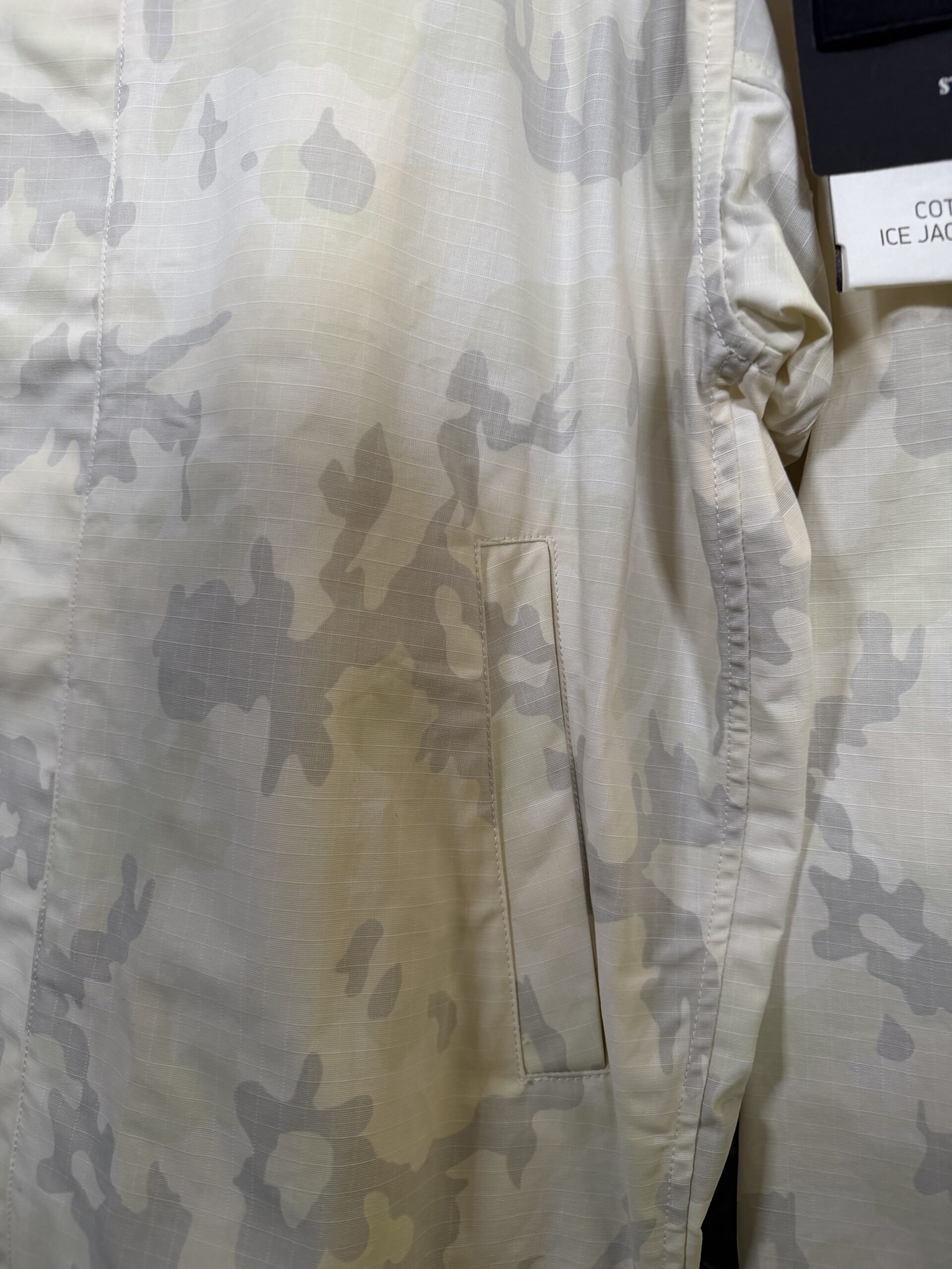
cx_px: 476
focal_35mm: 24
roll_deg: -3.9
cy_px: 634
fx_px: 880
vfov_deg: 71.6
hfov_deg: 56.8
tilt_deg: -6.2
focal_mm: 6.76
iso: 200
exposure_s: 1/51
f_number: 1.78
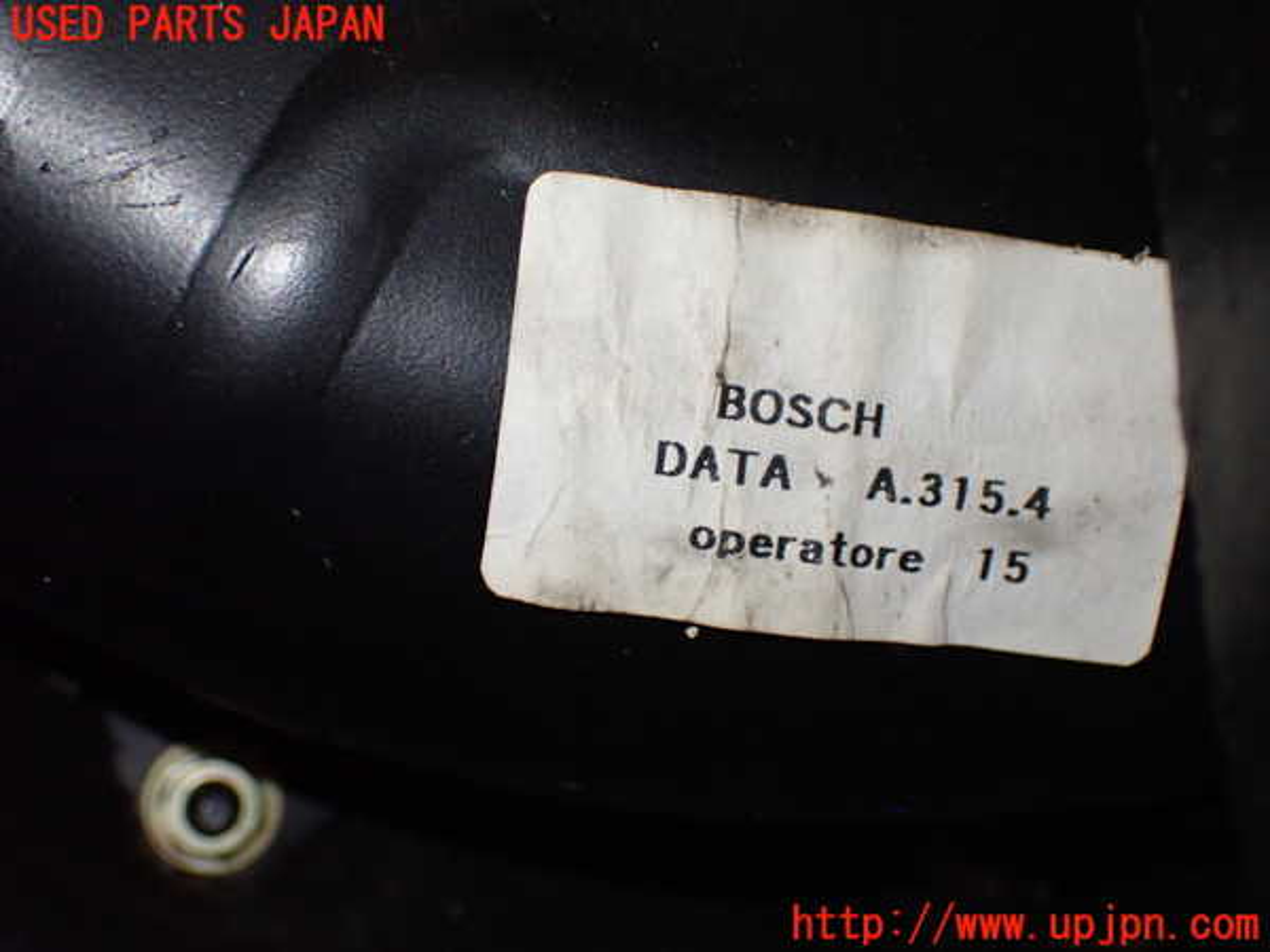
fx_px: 1981
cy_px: 476
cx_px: 635
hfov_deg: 35.5
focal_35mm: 54
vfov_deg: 27.0
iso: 800
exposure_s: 1/100
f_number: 3.3
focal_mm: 9.65
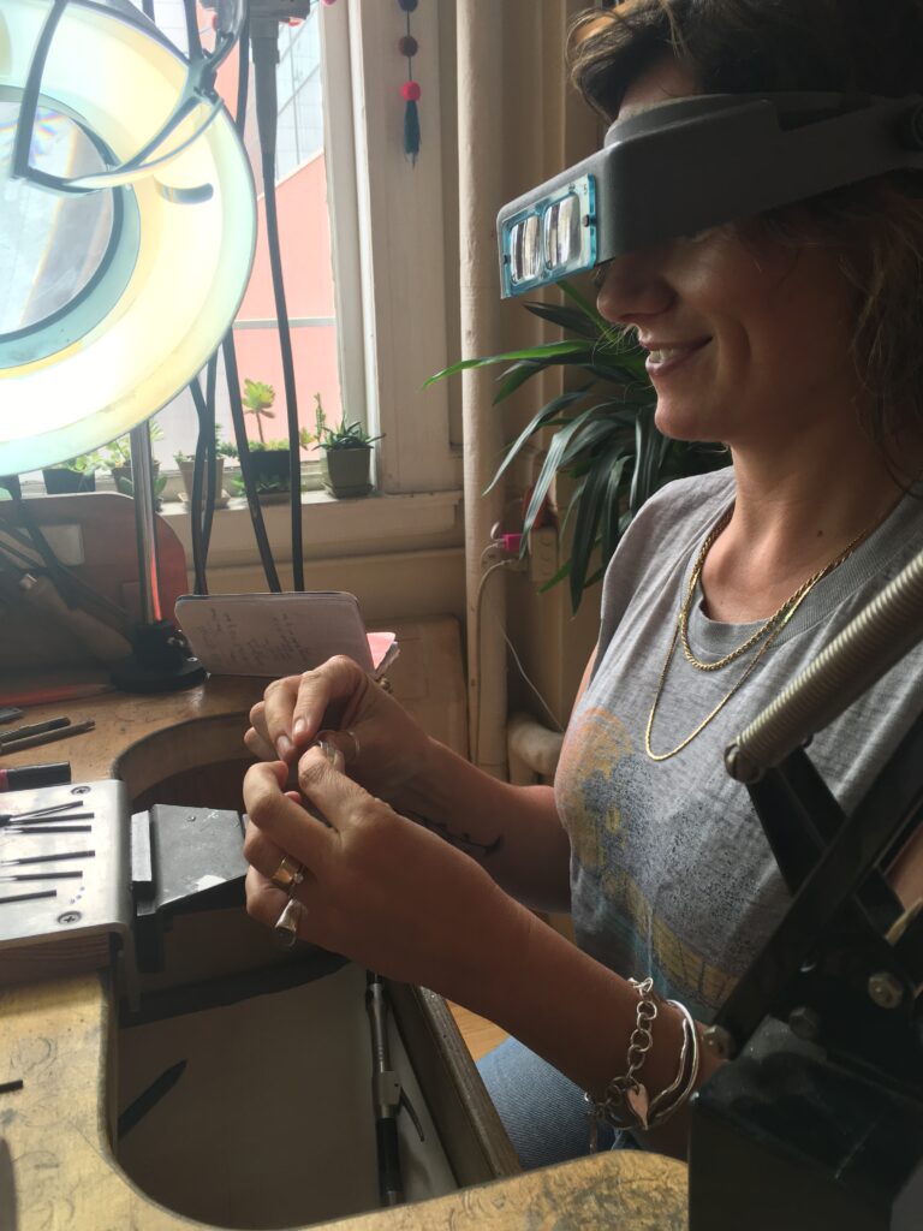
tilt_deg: -17.6
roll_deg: +1.0
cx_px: 462
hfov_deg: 48.2
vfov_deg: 61.7
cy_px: 616
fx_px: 1031
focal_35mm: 29
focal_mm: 4.15
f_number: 2.2
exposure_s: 1/120
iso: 32
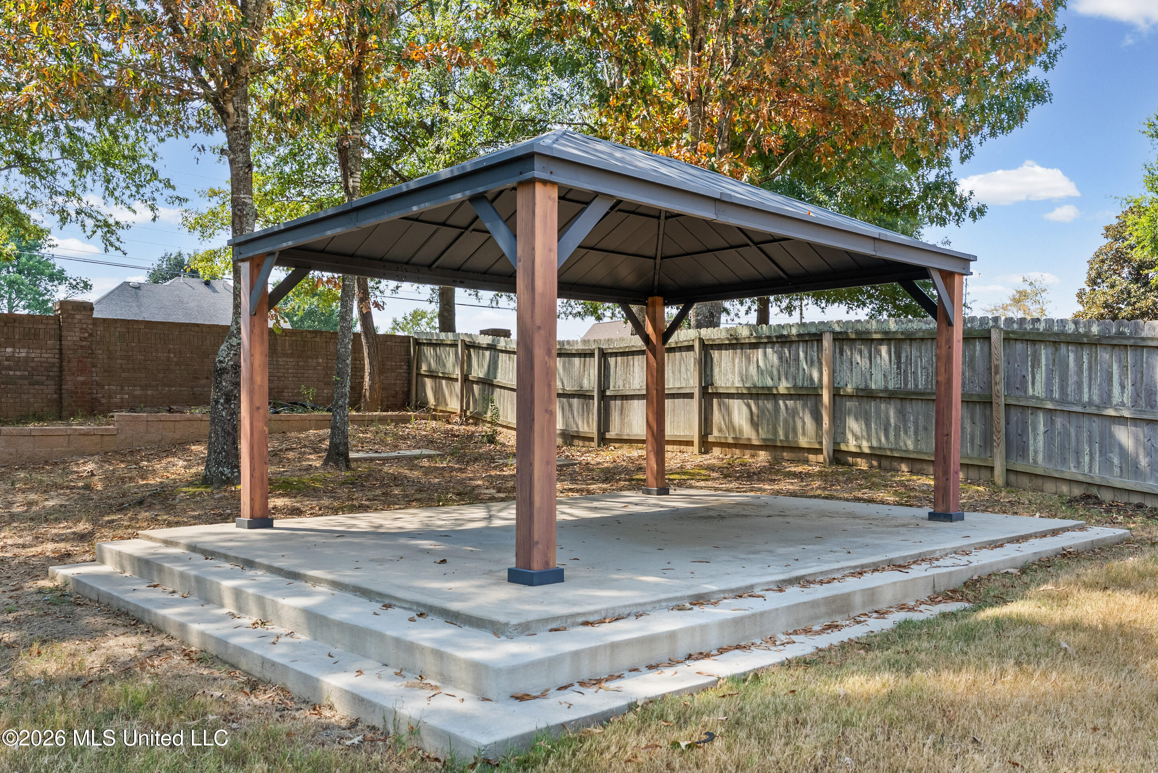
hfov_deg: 63.6
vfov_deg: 45.0
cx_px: 579
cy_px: 386
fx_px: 933
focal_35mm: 29
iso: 800
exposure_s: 1/160
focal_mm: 29
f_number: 9
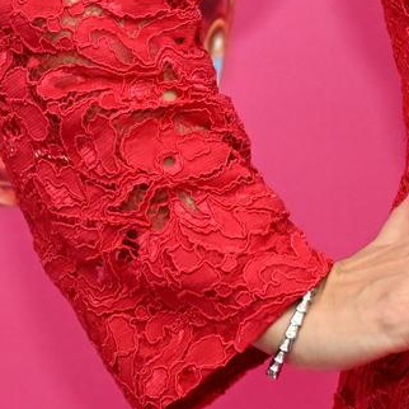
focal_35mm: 280
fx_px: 3743
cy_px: -304
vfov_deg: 6.1
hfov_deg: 6.1
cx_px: 885
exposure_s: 1/200
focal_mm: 53
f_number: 4
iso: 1600
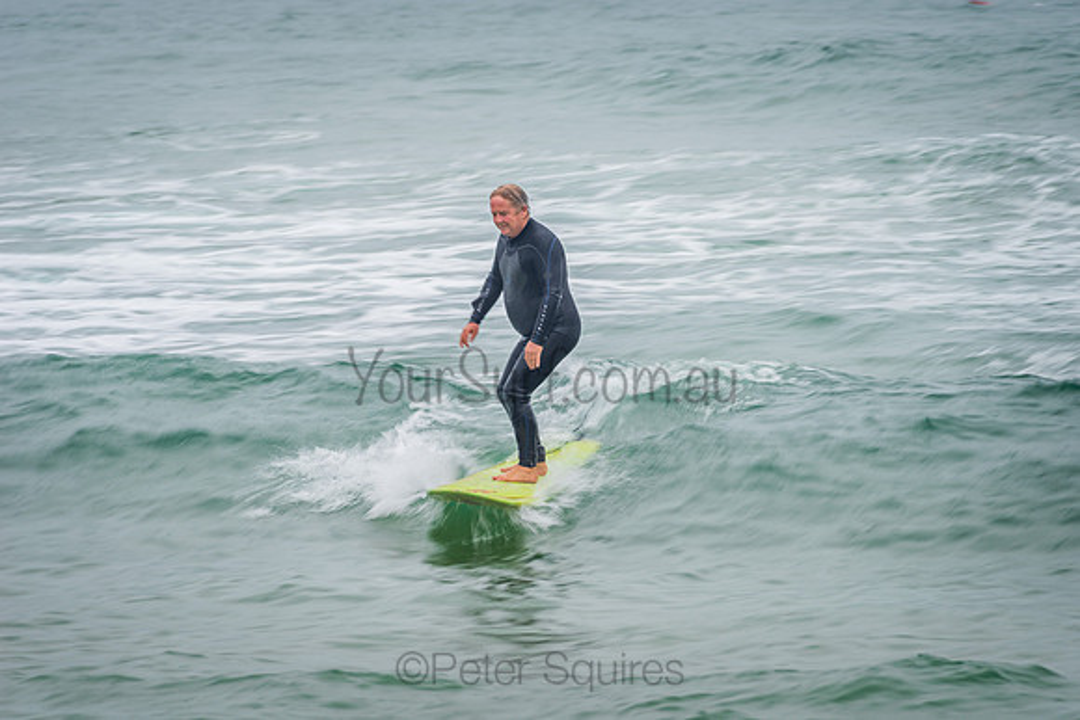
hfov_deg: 4.1
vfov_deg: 2.8
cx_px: 540
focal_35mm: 500
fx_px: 15003
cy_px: 360
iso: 64
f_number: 10
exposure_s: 1/20
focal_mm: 500
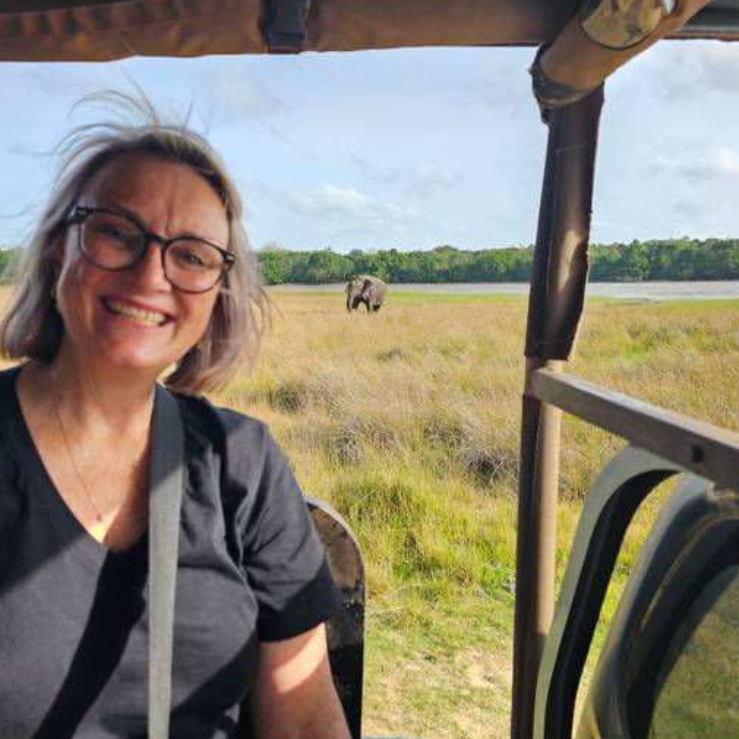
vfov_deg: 55.6
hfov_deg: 54.9
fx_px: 700
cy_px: 353
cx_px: 272
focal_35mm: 29
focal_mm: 6.3
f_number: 1.7
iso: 10
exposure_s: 1/181
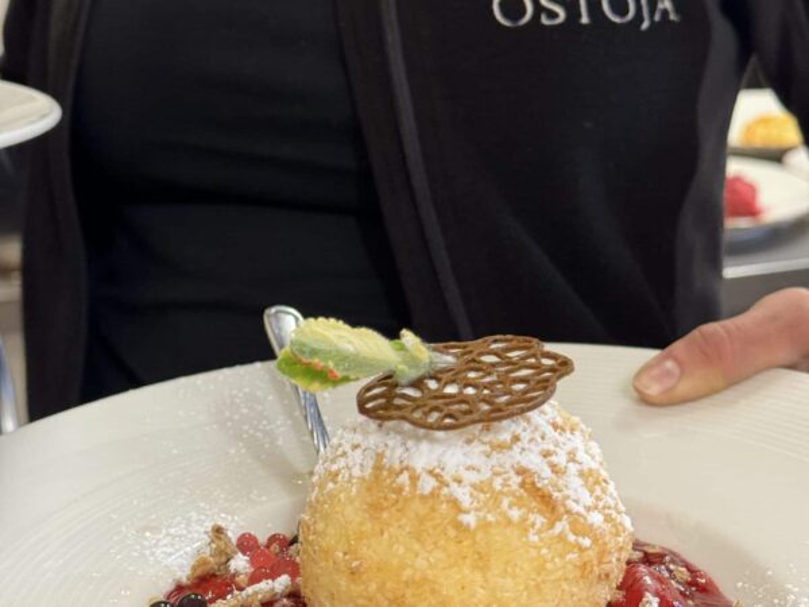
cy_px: 304
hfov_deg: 39.7
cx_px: 404
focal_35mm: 48
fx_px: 1122
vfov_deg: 30.3
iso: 200
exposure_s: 1/33
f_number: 1.78
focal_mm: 6.76
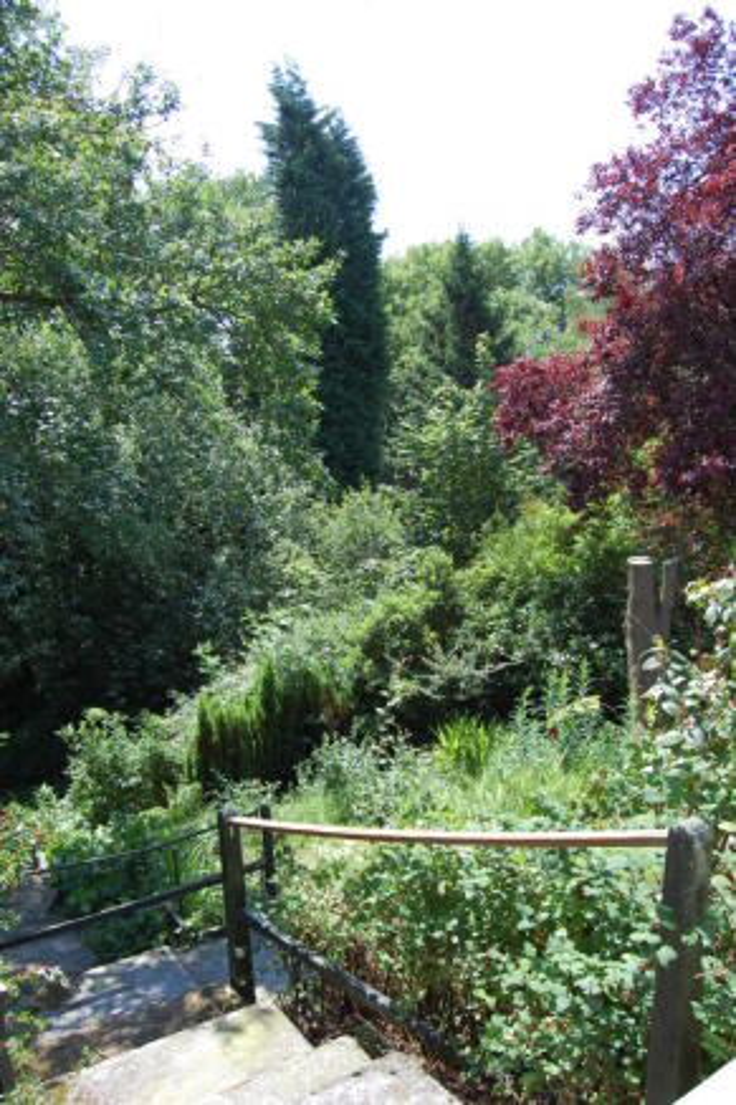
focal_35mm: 28
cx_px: 368
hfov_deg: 45.6
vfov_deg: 64.6
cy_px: 552
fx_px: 875
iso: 200
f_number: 7.1
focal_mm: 19
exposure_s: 1/200
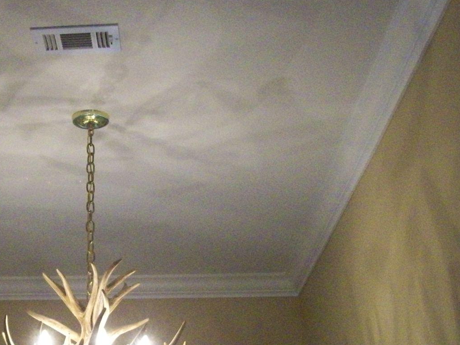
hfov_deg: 26.3
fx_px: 957
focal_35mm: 72
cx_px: 59
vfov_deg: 20.3
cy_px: 243
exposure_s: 1/128
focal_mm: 6
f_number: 2.7
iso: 460
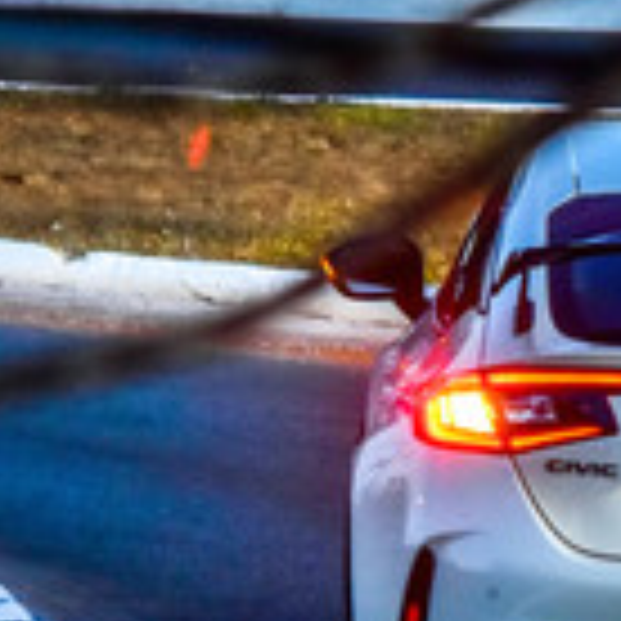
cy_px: 286
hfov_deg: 3.1
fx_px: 11285
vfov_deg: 3.2
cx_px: 688
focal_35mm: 556
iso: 800
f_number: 5.6
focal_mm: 120
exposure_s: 1/200
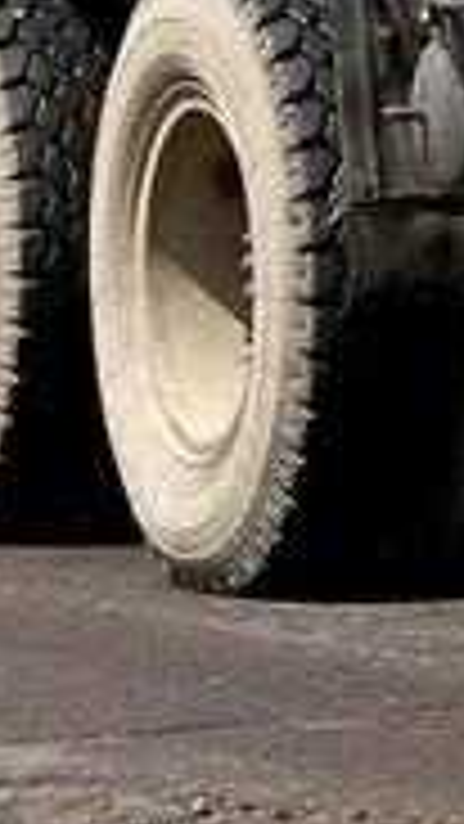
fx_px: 11106
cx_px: 1665
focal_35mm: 508
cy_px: -666
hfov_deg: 2.4
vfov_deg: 4.2
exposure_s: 1/1600
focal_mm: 14.2
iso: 200
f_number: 4.1
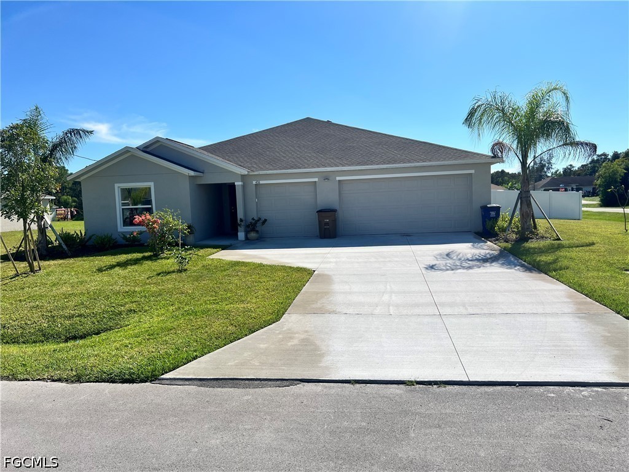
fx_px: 472
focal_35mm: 26
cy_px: 236
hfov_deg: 67.3
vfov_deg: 53.1
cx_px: 314
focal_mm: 5.7
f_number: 1.5
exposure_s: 1/6579
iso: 50
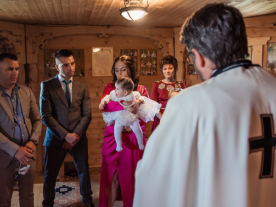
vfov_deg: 44.1
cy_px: 104
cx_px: 124
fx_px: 255
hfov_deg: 56.7
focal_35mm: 32
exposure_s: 1/100
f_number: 2.8
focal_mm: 26
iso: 2000
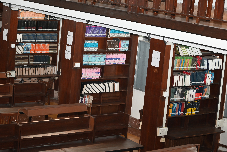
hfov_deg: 21.7
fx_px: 593
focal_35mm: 94
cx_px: 114
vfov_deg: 14.6
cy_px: 76
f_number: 6.3
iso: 2500
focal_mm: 94
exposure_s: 1/80
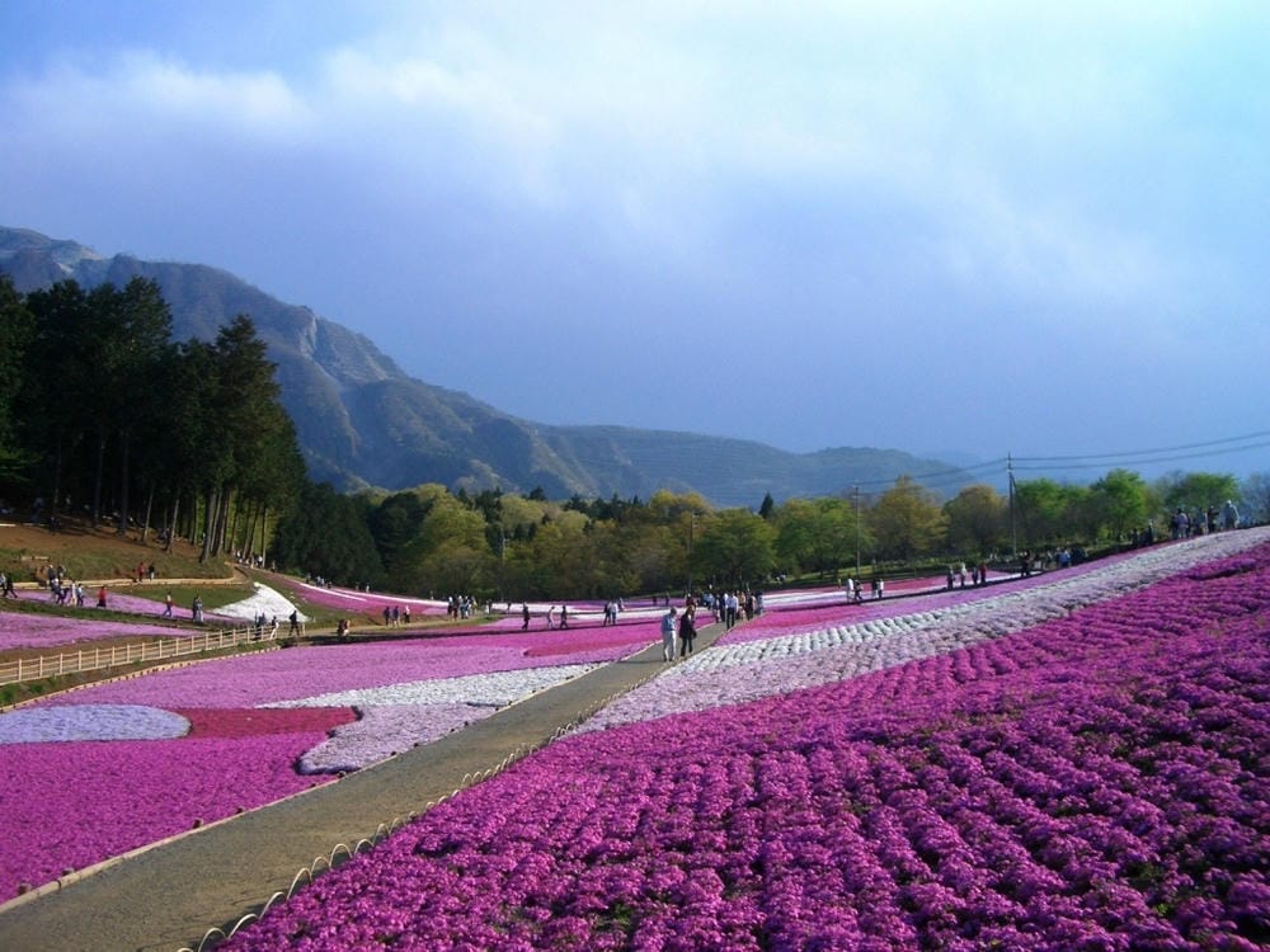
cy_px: 476
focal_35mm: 35
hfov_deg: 52.6
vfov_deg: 40.7
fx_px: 1284
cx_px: 635
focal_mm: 5.8
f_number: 4.3
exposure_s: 1/640
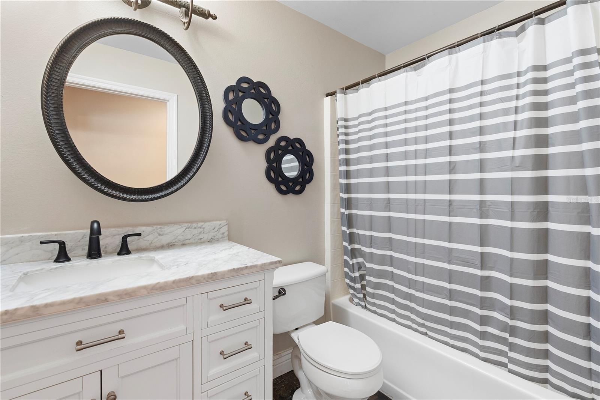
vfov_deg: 73.7
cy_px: 200
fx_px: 267
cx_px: 300
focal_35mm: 16
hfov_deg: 96.7
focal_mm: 16
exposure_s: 1/5
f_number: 8
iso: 800
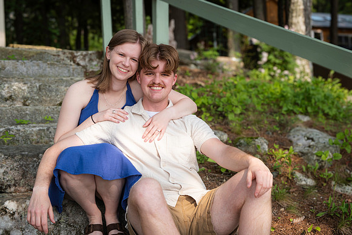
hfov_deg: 40.3
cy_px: 118
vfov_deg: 27.5
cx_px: 176
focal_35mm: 49
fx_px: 479
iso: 320
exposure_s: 1/400
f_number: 5.6
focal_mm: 32.9
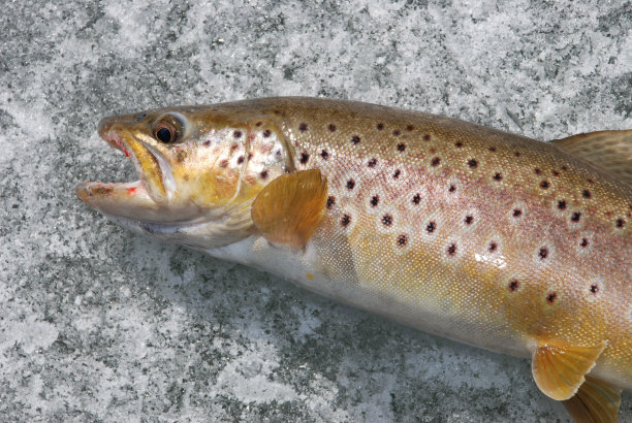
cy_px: 212
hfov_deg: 14.4
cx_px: 316
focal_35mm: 142
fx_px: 2505
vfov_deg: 9.7
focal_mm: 95
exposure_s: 1/200
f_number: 11
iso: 100
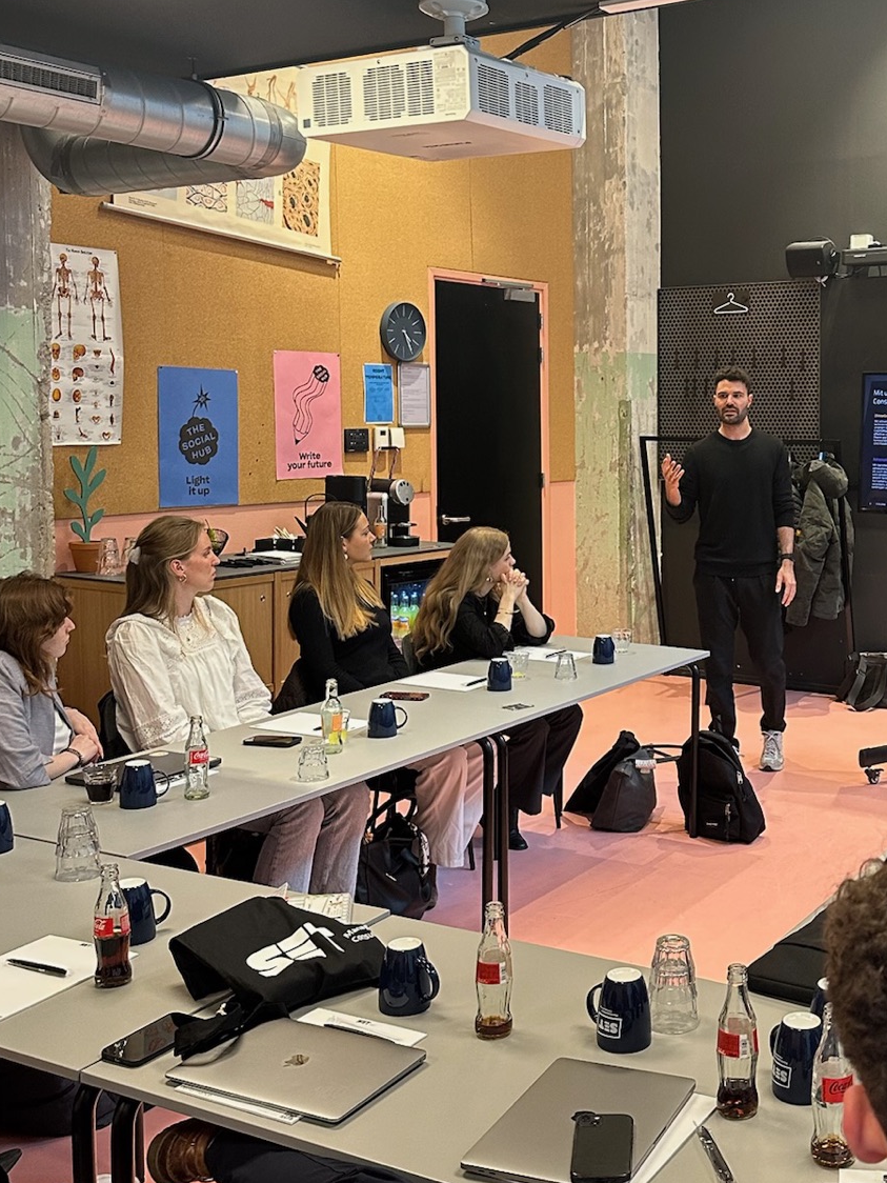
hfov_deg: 34.3
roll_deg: -0.3
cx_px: 679
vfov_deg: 45.5
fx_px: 1401
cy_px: 479
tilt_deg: -2.6
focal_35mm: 41
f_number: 1.78
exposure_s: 1/50
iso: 250
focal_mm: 6.86
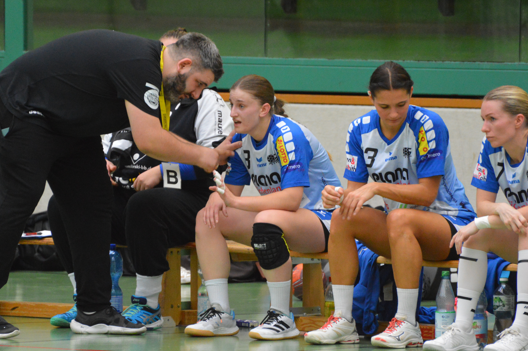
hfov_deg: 4.2
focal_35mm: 496
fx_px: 7268
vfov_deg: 2.8
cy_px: 186
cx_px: 240
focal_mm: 300
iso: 3200
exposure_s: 1/160
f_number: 5.6
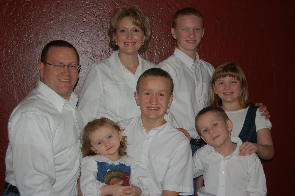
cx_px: 148
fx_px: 466
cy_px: 98
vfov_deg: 23.7
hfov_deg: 35.1
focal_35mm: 57
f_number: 4.8
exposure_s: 1/60
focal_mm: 38
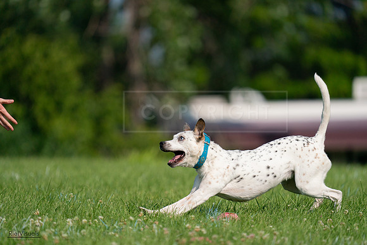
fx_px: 5577
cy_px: 122
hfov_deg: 3.8
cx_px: 184
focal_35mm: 547
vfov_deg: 2.5
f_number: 6.3
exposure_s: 1/4000
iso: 500
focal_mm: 547
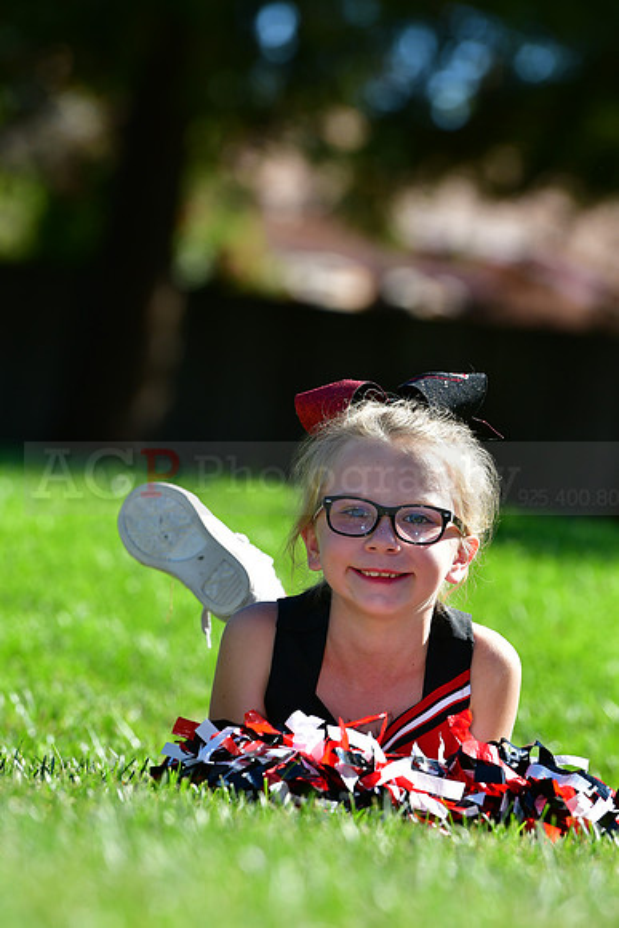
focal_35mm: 285
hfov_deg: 4.8
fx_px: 7346
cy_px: 464
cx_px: 310
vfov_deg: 7.2
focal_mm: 190
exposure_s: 1/1600
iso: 400
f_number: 4.5
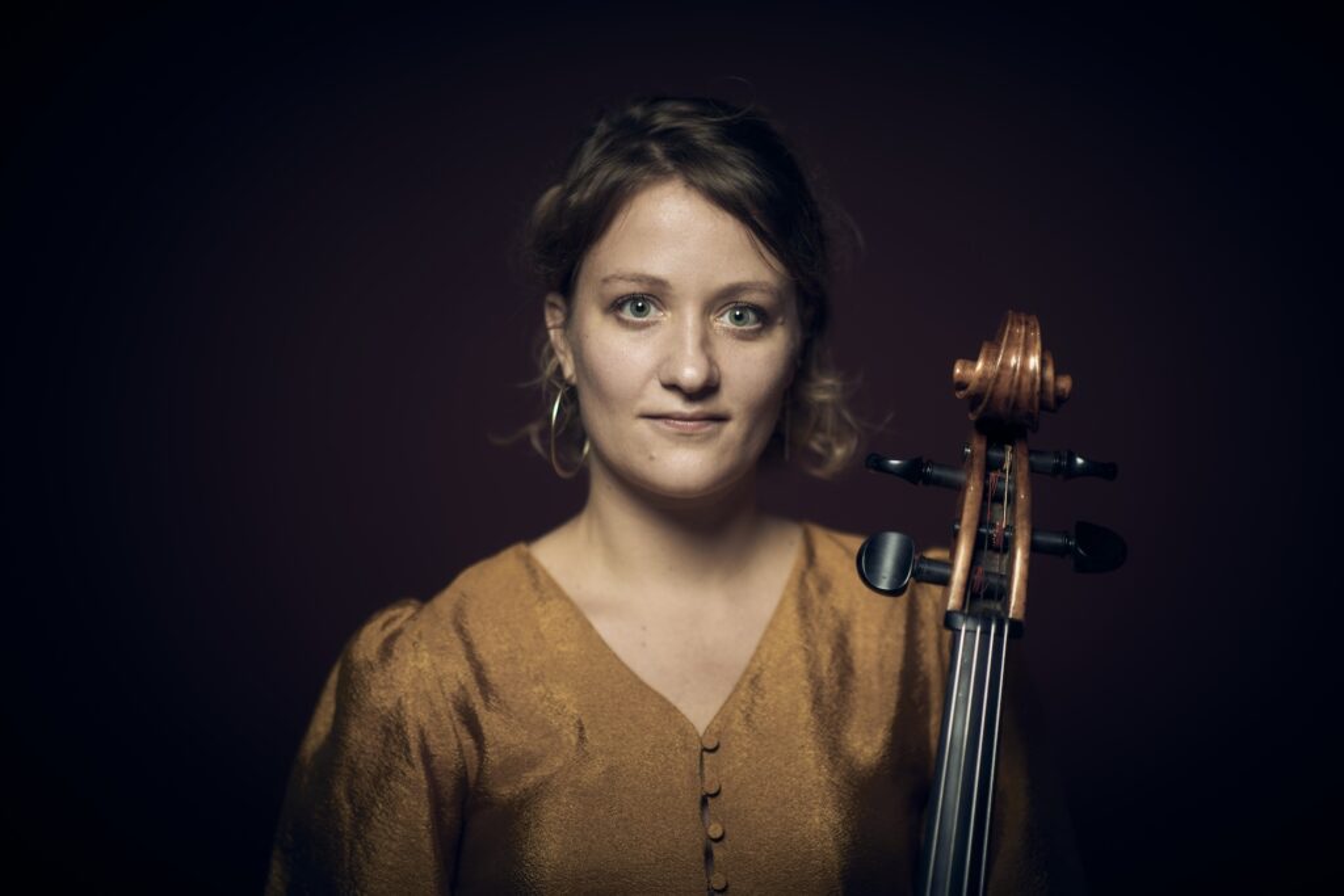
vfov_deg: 16.1
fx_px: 3174
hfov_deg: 23.9
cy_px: 448
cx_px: 672
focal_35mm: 85
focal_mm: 85
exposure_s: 1/200
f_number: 1.8
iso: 64
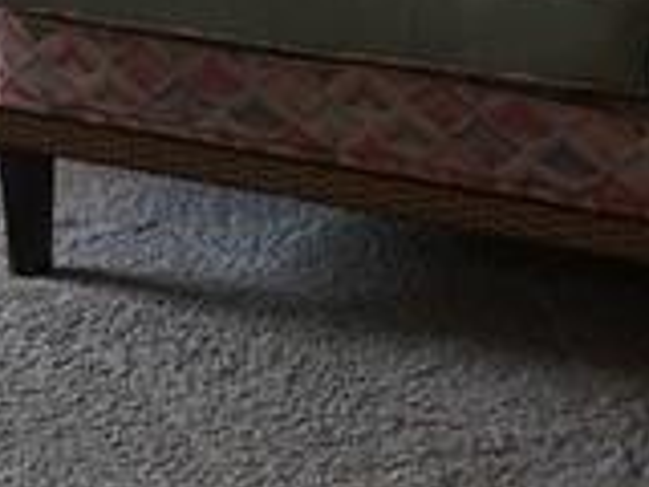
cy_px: -284
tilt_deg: -12.9
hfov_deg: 10.6
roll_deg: +1.1
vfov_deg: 7.8
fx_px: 3487
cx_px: 138
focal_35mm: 186
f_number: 2.2
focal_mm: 4.15
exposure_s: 1/30
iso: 32
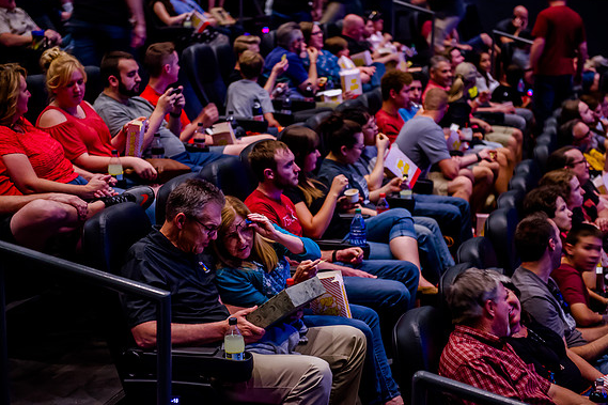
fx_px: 1148
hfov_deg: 29.7
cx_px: 307
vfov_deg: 20.0
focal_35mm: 68
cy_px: 202
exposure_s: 1/15
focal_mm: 66
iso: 4000
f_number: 2.8
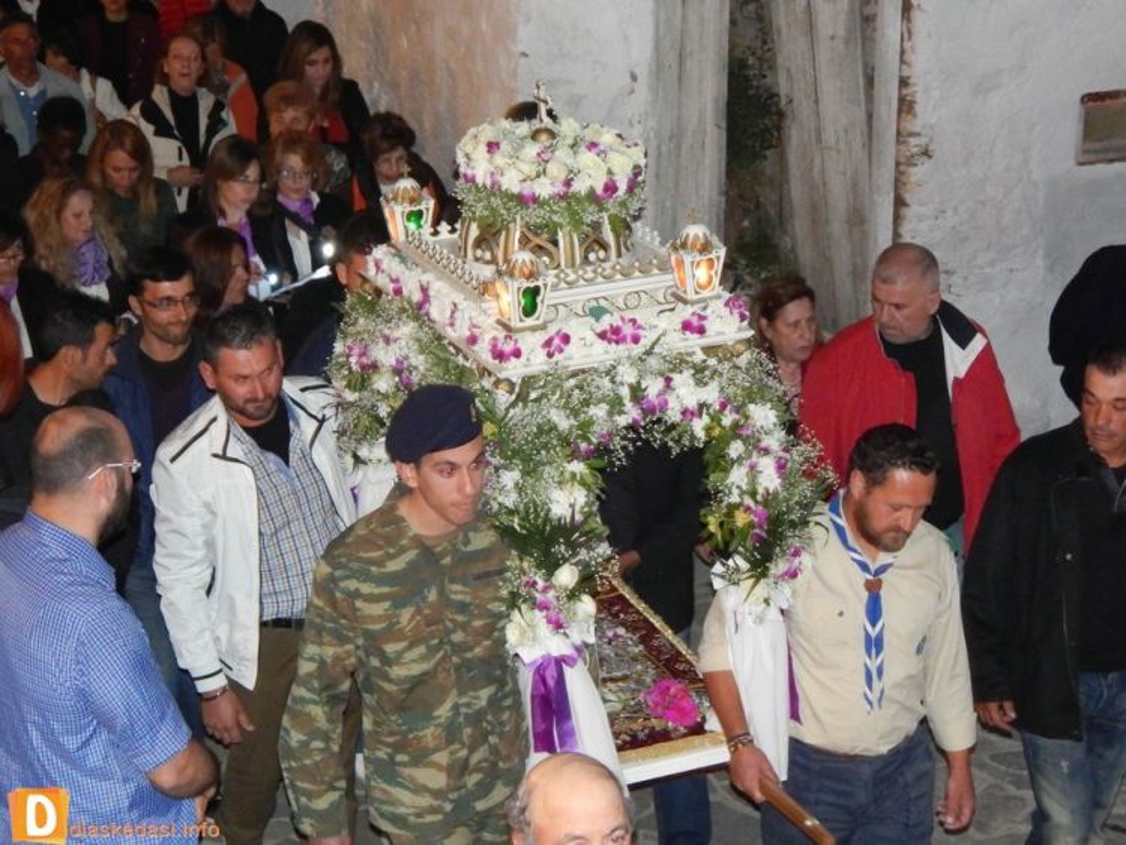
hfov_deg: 25.7
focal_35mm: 76
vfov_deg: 19.4
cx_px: 563
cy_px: 422
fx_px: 2473
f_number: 4.2
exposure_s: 1/30
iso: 1400
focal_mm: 13.5
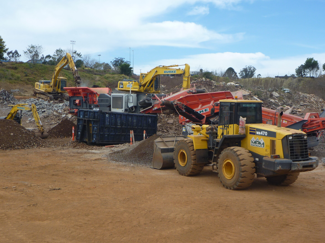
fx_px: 422
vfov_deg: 32.2
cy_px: 133
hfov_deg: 42.1
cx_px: 167
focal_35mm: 45
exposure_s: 1/400
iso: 80
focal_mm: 7.4
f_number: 4.2
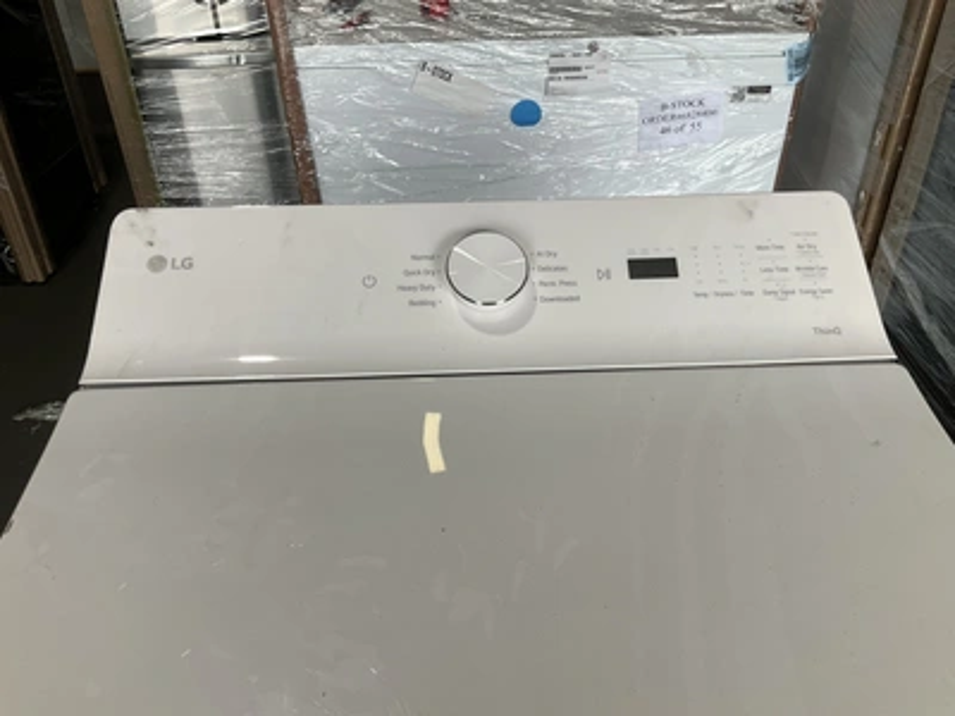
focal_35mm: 29
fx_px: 800
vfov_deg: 48.2
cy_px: 358
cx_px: 478
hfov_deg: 61.7
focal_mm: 3
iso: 20
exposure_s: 1/160
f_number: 1.8
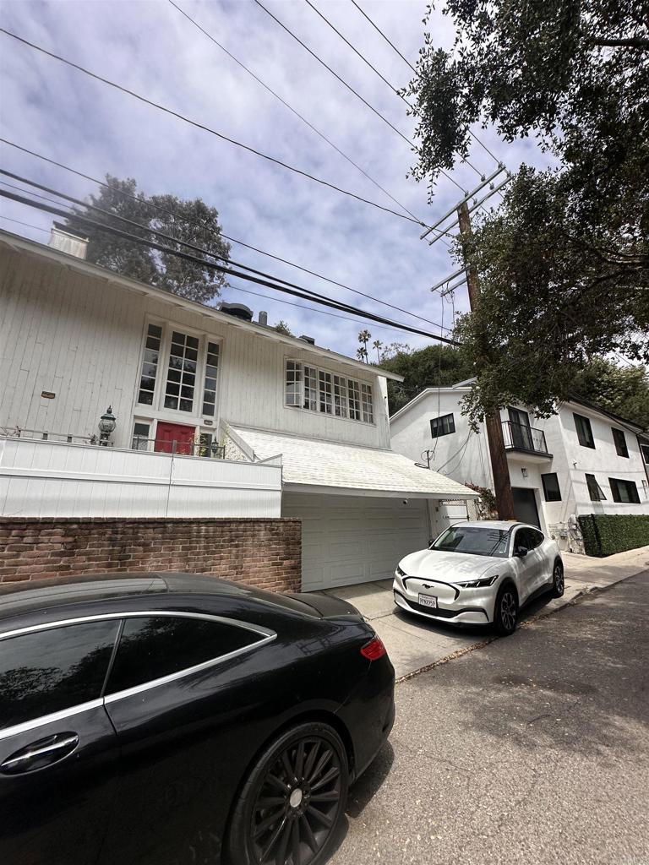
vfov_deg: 102.1
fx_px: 350
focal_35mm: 14
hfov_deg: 85.7
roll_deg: +0.7
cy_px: 432
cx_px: 324
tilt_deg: +23.7
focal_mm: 2.22
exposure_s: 1/2959
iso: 50
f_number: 2.2
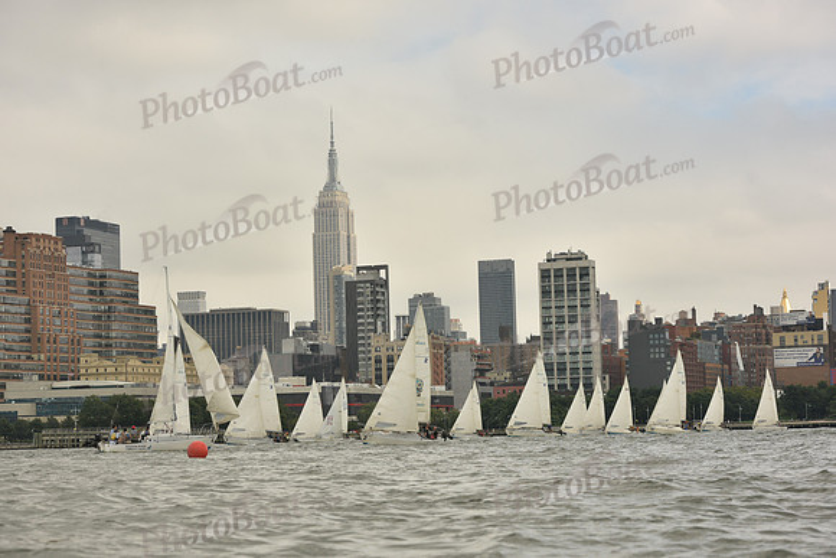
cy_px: 279
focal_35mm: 86
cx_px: 418
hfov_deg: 23.6
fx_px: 1997
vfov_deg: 15.9
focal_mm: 86
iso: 320
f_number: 9
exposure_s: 1/1250
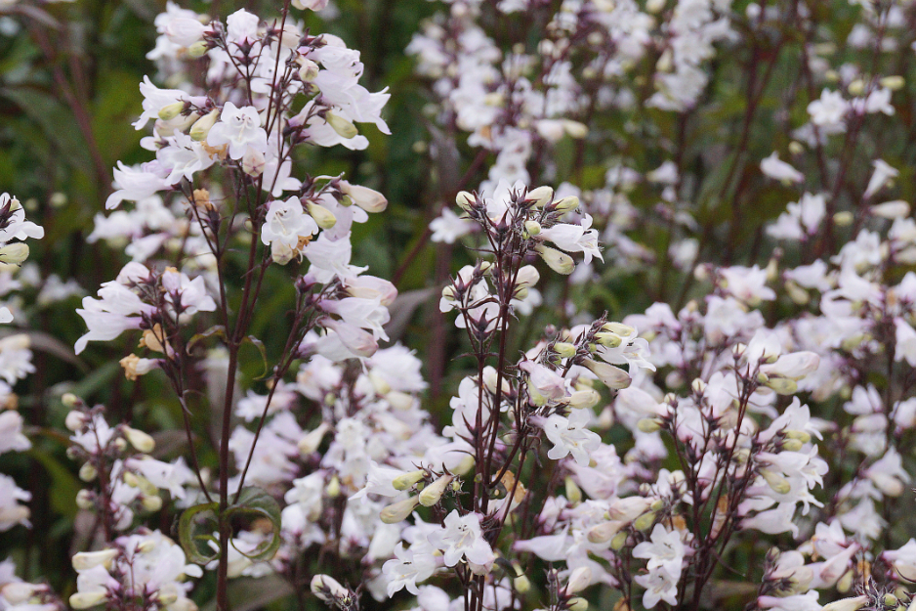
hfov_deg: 21.2
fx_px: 2442
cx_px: 348
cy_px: 289
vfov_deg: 14.2
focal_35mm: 96
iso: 1600
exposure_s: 1/1000
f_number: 9
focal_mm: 50
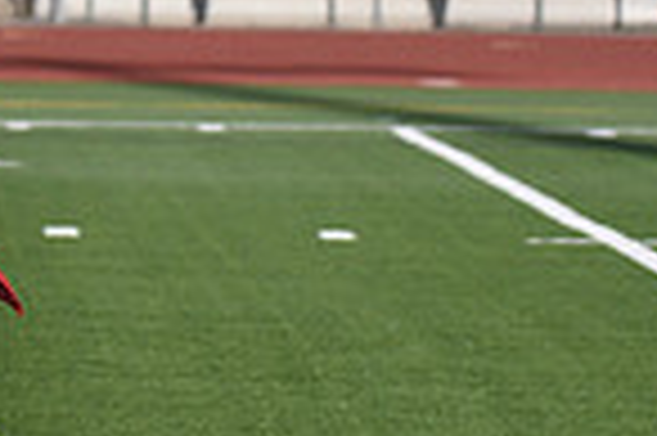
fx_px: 10865
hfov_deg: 3.4
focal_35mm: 596
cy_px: 29
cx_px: -382
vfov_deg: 2.3
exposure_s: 1/4000
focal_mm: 150
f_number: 5.6
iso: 360
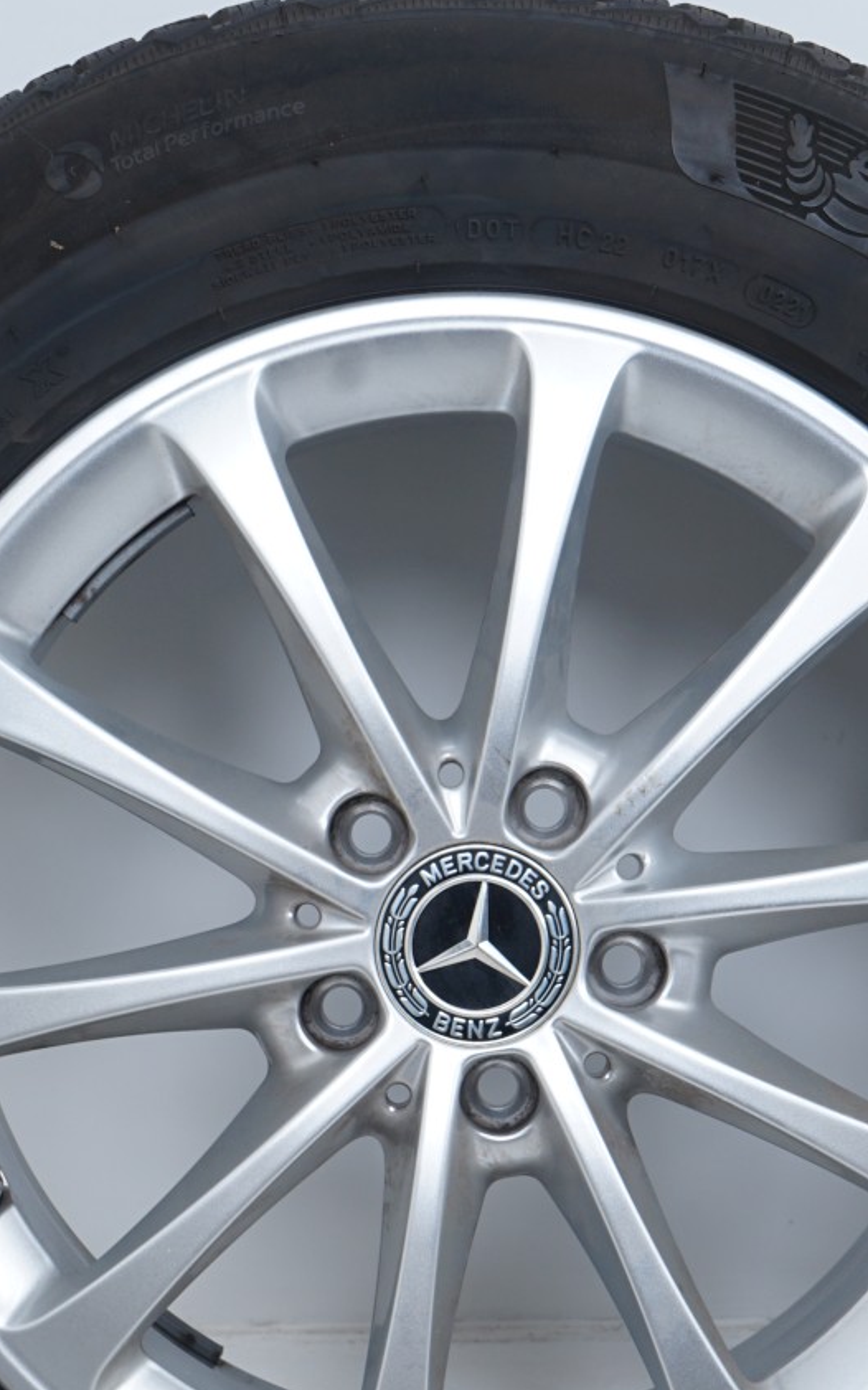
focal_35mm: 79
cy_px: 920
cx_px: 579
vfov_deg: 26.0
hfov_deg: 16.5
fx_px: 2991
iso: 200
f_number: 8
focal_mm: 34
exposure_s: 1/125
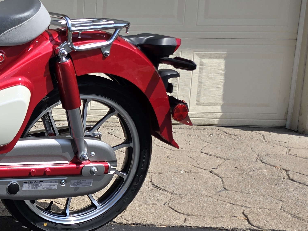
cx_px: -80
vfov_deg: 24.0
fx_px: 543
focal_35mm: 61
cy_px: 106
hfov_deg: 27.2
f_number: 1.7
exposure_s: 1/866
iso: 12
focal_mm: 6.3
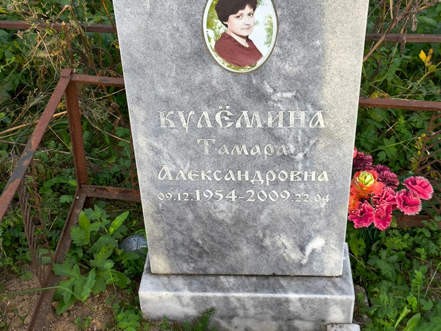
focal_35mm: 50
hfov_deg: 38.2
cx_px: 220
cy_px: 166
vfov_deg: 29.1
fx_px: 637
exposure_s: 1/100
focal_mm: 4.71
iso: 50
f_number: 1.7
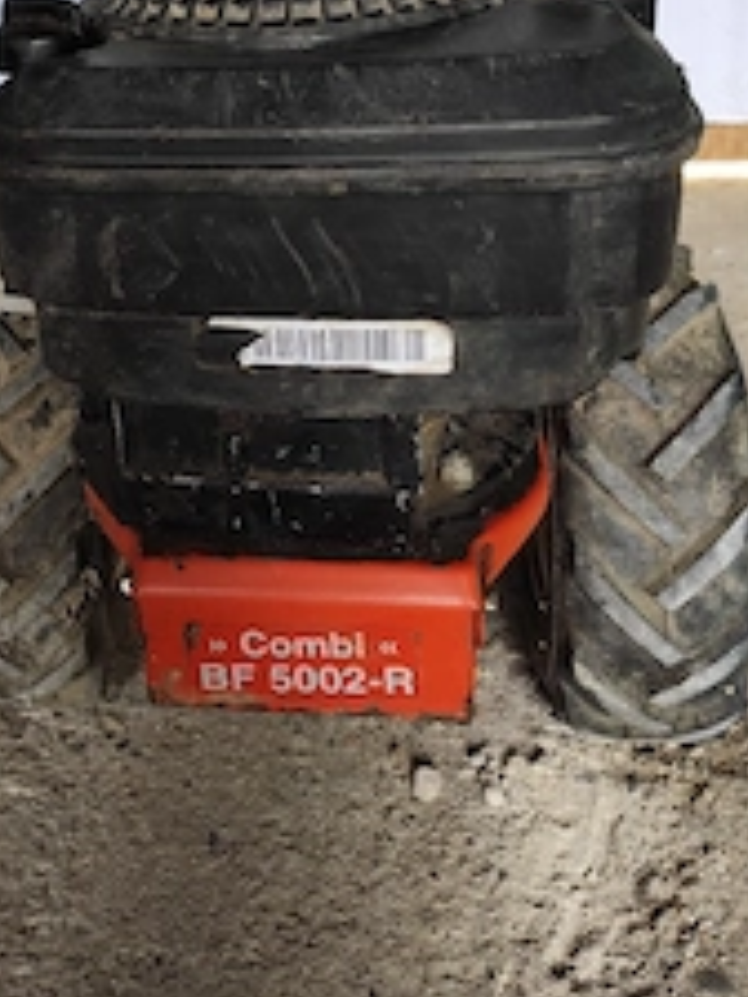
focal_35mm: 41
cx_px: 138
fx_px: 1181
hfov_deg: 34.0
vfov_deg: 43.0
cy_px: 160
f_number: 1.65
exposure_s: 1/100
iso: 400
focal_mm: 6.19
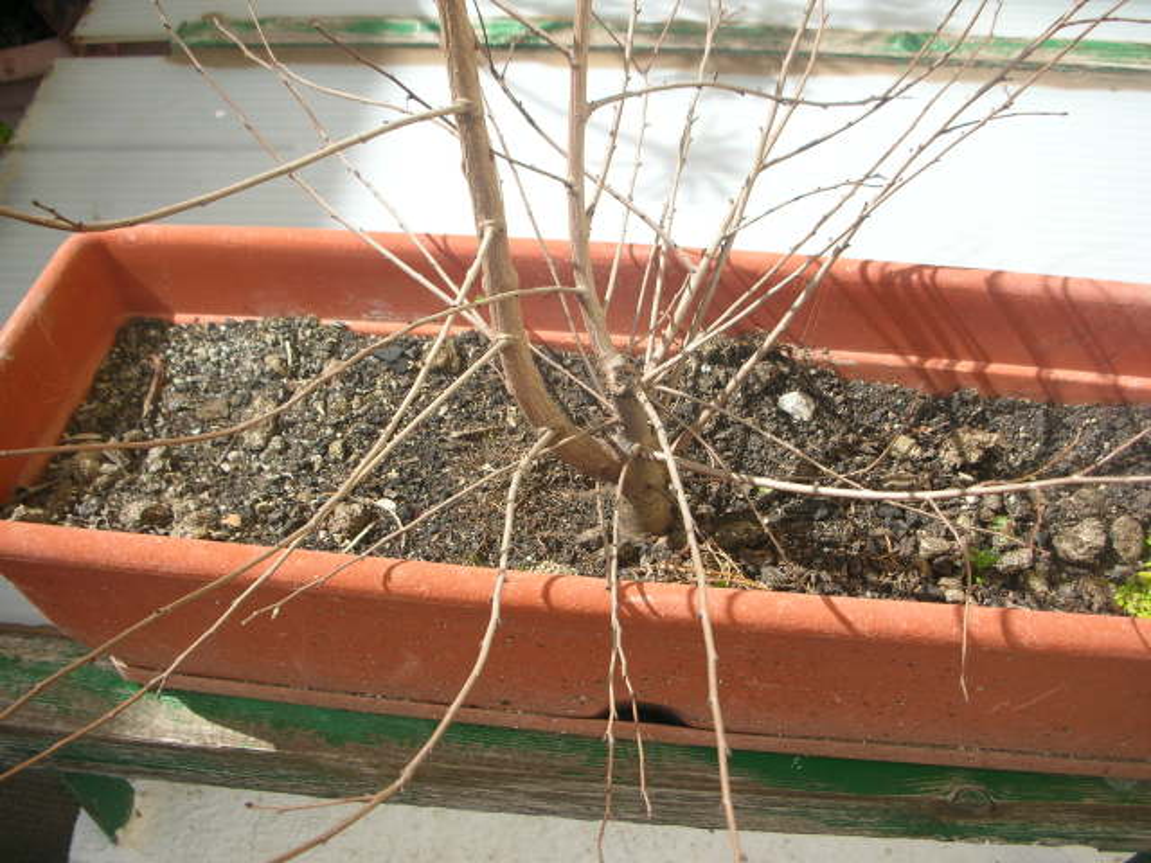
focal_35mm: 35
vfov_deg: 40.7
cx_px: 576
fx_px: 1164
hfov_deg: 52.6
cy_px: 432
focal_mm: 5.8
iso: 50
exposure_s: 1/67.5
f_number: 8.5
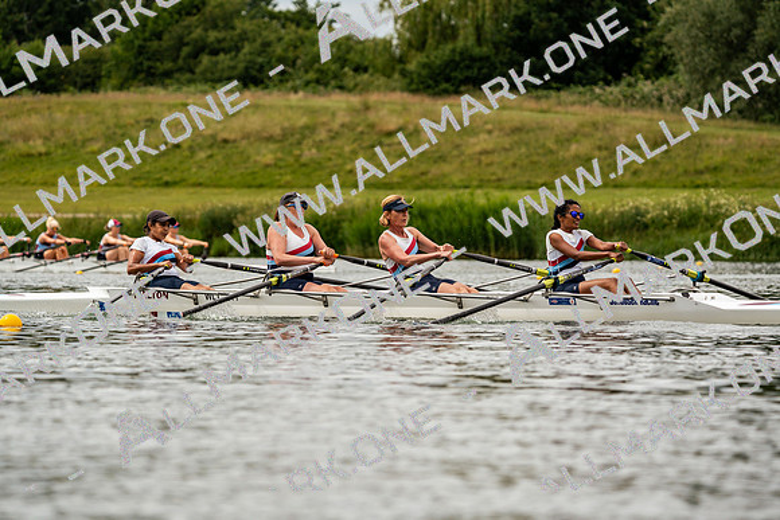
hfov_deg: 7.7
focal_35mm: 268
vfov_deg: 5.1
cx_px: 390
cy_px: 260
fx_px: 5808
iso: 250
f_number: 6.3
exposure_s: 1/2000
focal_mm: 268
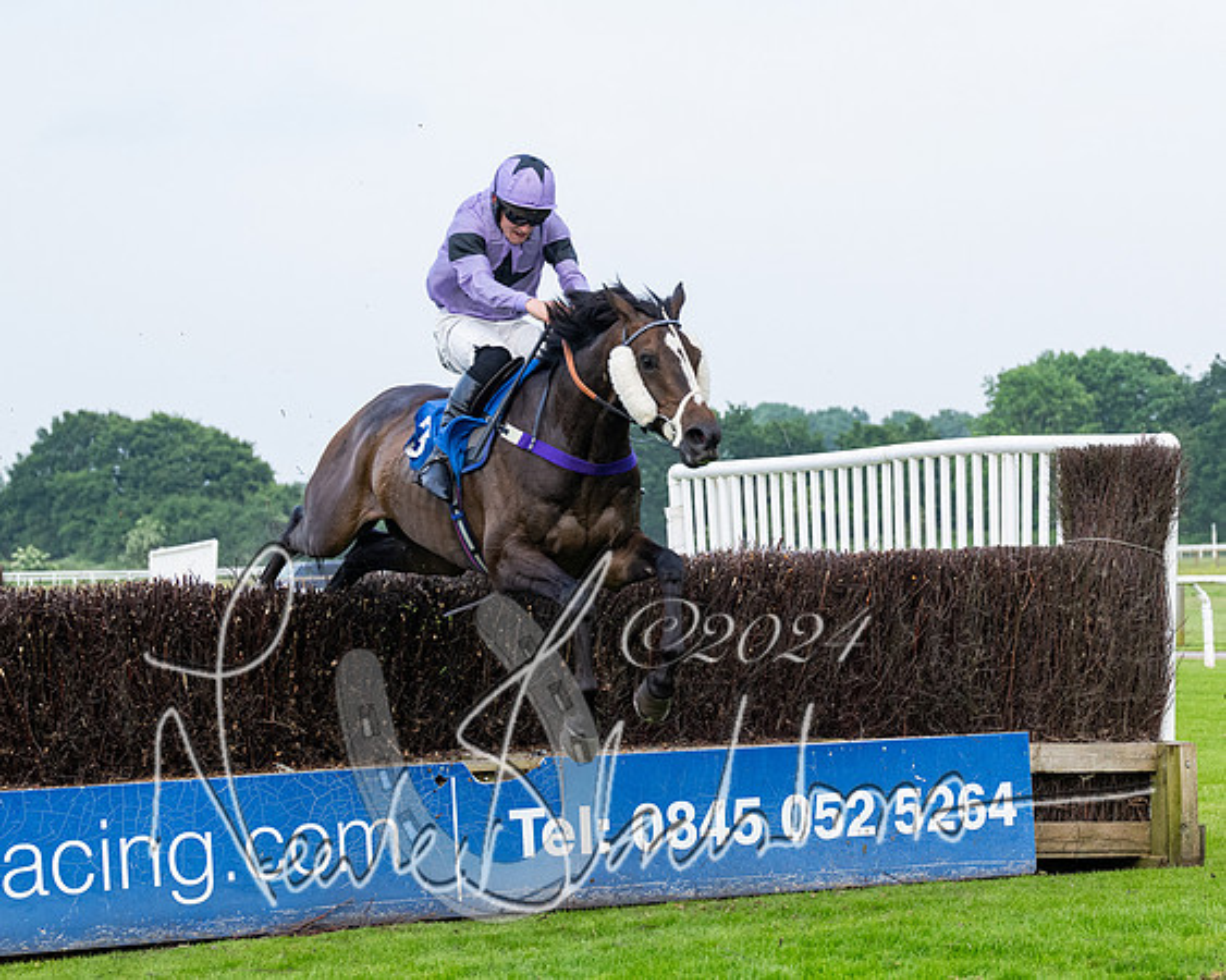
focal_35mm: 117
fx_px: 4234
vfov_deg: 13.2
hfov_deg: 16.3
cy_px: 601
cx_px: 994
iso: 800
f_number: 4
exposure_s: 1/1600
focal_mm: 70
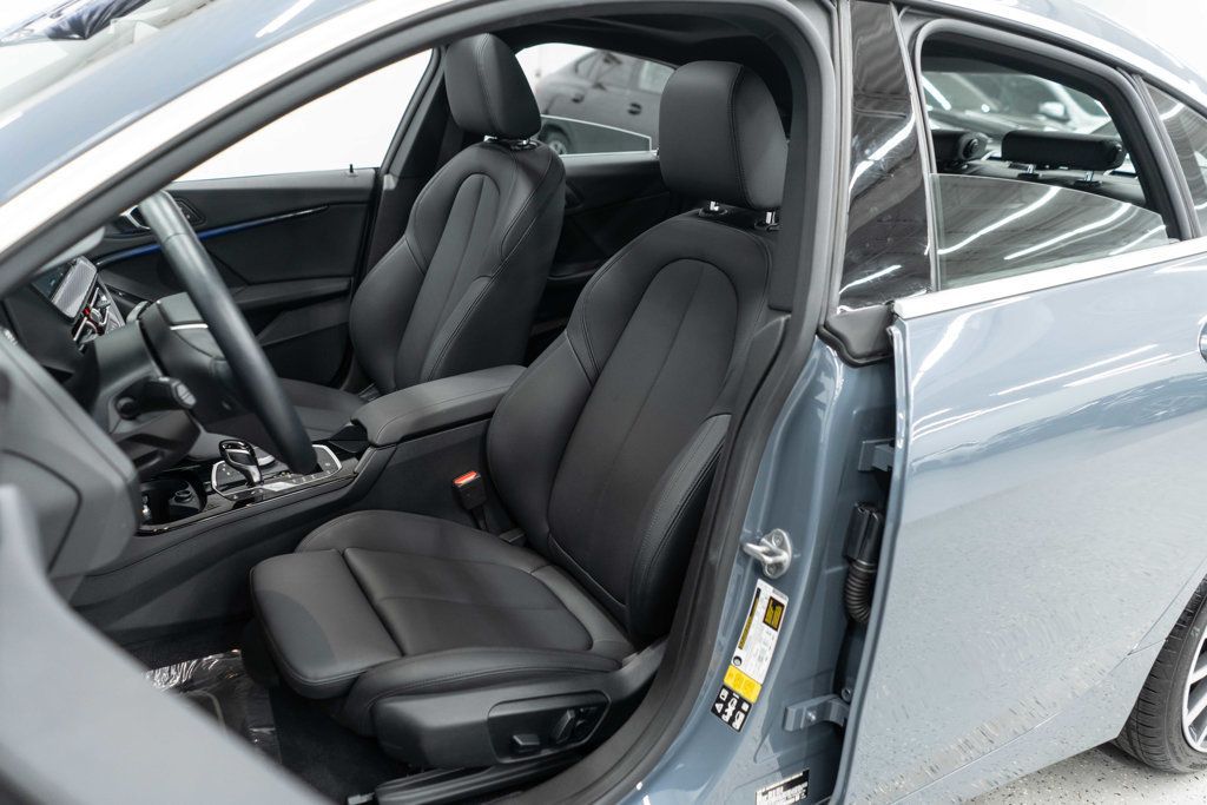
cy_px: 402
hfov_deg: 65.5
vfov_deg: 46.4
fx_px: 939
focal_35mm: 28
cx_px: 604
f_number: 3.2
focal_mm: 28
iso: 1000
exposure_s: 1/50
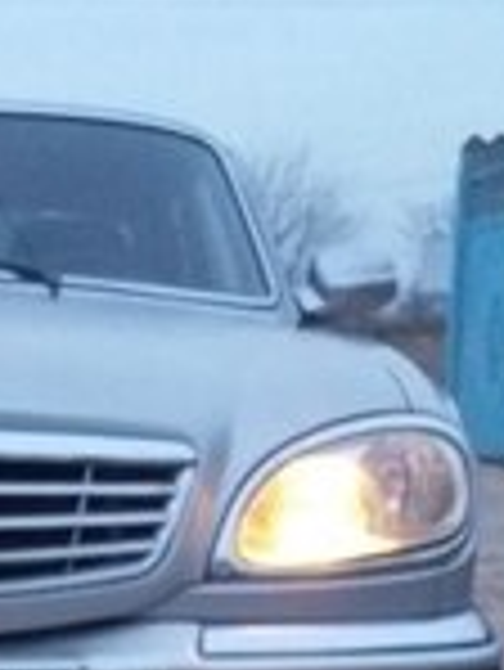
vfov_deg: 20.7
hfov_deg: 15.8
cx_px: -104
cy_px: 737
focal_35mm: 90
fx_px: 1745
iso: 320
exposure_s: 1/17
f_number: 1.9
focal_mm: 3.7
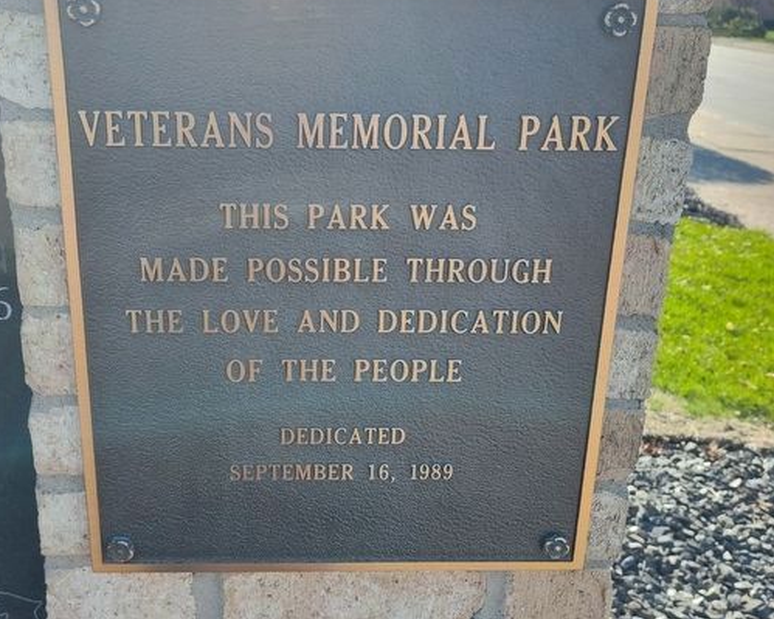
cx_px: 304
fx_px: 825
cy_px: 292
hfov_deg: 49.9
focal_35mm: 36
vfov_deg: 41.1
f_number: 1.8
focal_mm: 5.56
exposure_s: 1/669
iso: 100
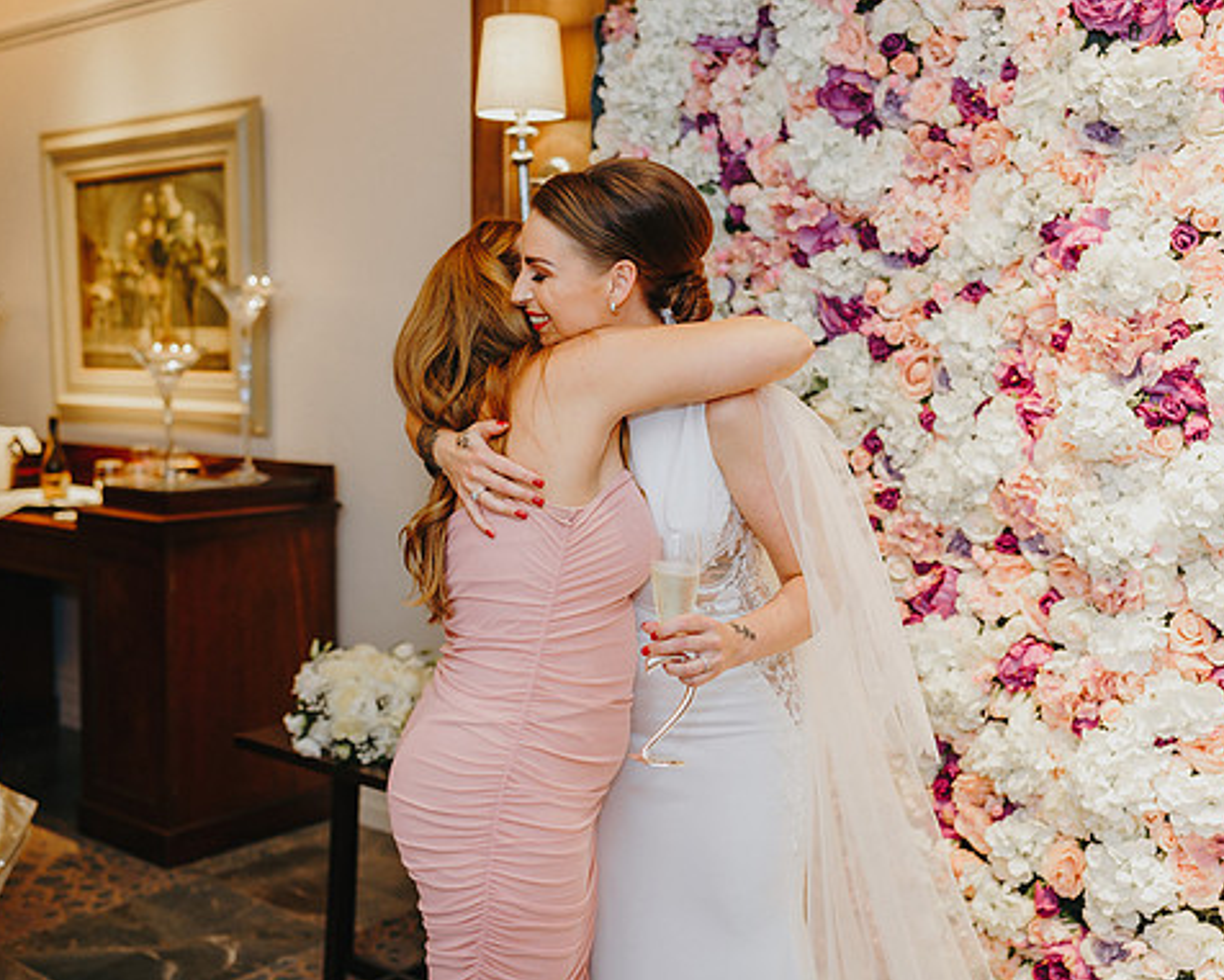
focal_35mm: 40
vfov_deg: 37.3
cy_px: 490
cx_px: 607
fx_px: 1449
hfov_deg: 45.8
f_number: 2.2
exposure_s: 1/200
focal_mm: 35
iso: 640
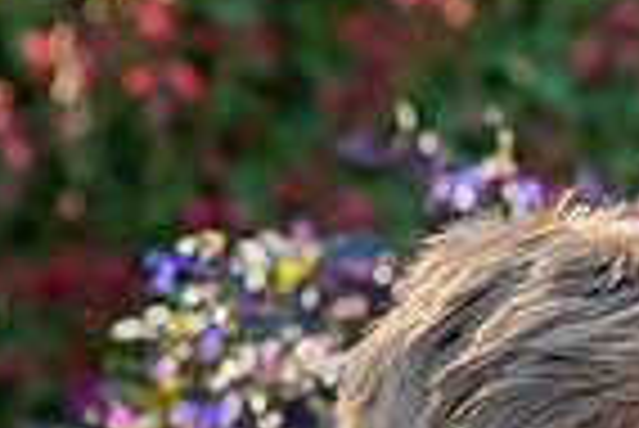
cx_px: 1102
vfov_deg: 2.5
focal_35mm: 552
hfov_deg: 3.7
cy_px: 552
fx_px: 9808
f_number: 7.1
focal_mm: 135
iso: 800
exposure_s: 1/320
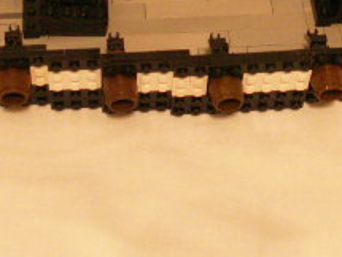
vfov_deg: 14.0
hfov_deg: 18.8
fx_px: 1029
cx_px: 227
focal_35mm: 104
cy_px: -10
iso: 160
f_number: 2.8
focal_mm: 5.86
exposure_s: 1/5
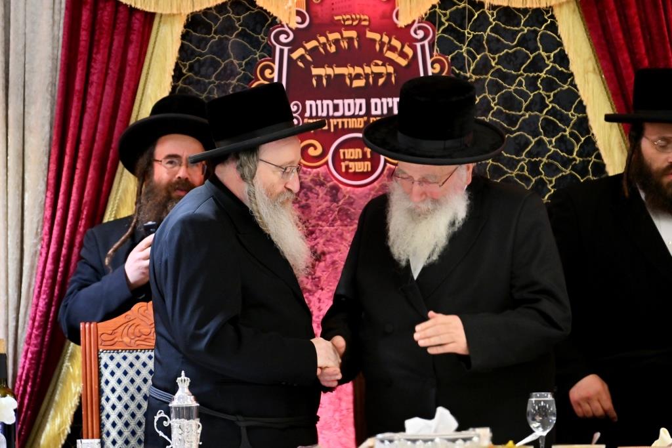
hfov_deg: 7.6
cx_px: 336
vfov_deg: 5.1
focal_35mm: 270
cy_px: 224
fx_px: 5040
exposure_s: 1/250
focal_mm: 180
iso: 500
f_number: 2.8
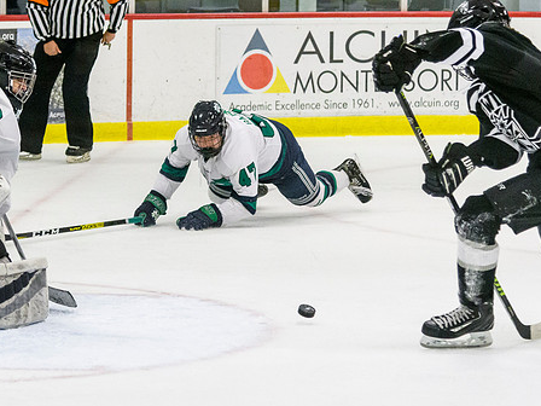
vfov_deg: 7.9
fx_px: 2954
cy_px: 192
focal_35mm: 189
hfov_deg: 10.4
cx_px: 97
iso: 2800
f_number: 4
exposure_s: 1/1250
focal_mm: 75
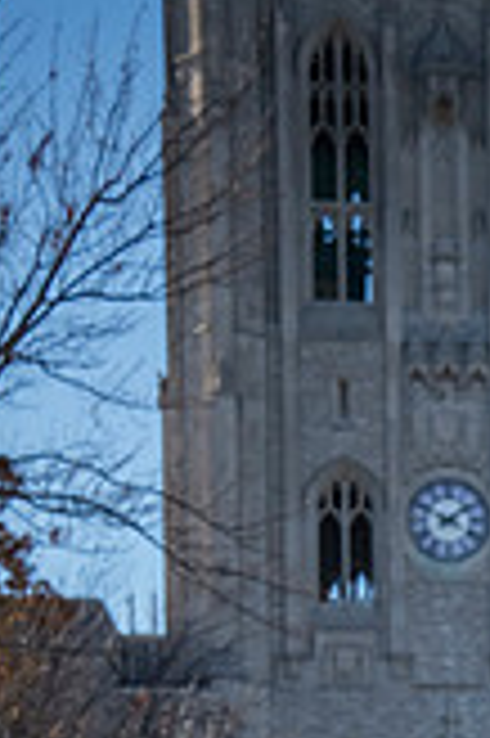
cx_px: 616
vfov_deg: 12.9
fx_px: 3151
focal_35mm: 154
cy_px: 958
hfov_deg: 8.8
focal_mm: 56
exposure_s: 1/640
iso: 640
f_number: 9
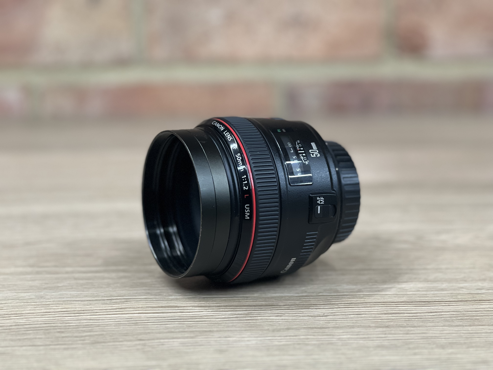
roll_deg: +0.3
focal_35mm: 77
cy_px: 185
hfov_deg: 25.3
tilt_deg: -13.6
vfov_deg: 19.1
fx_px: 1097
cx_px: 246
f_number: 2.8
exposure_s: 1/33
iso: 200
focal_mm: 9
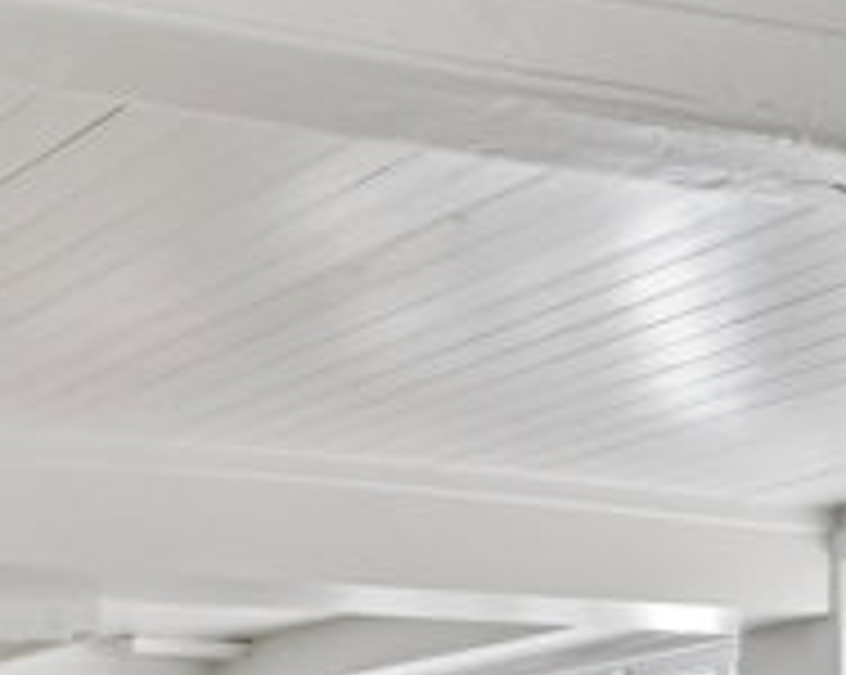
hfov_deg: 18.4
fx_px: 2021
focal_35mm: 81
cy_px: 1069
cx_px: -684
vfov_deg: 16.8
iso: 800
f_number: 7.1
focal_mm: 20.2
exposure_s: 1/8
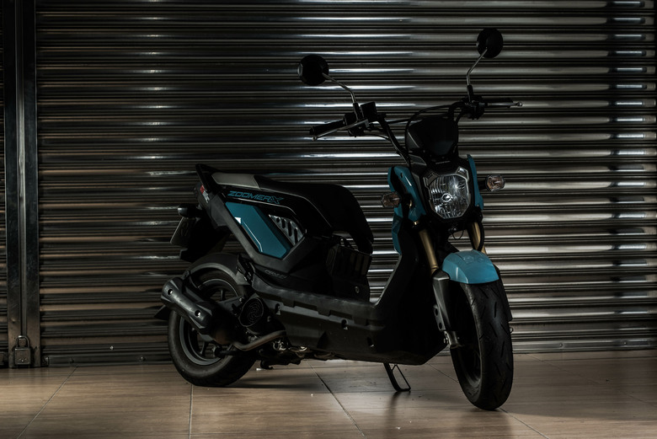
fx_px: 1552
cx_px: 328
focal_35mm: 85
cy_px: 220
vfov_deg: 16.1
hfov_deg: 23.9
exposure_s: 1/125
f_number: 13
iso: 100
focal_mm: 85
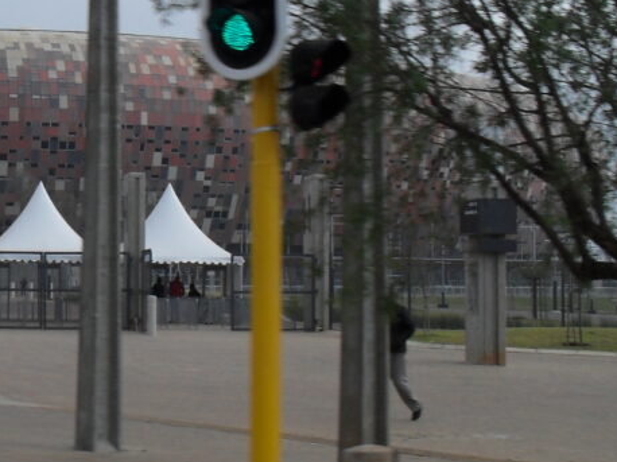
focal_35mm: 85
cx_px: -44
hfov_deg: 21.9
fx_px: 1514
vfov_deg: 17.3
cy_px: 191
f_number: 8.3
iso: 80
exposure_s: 1/250
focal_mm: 6.3
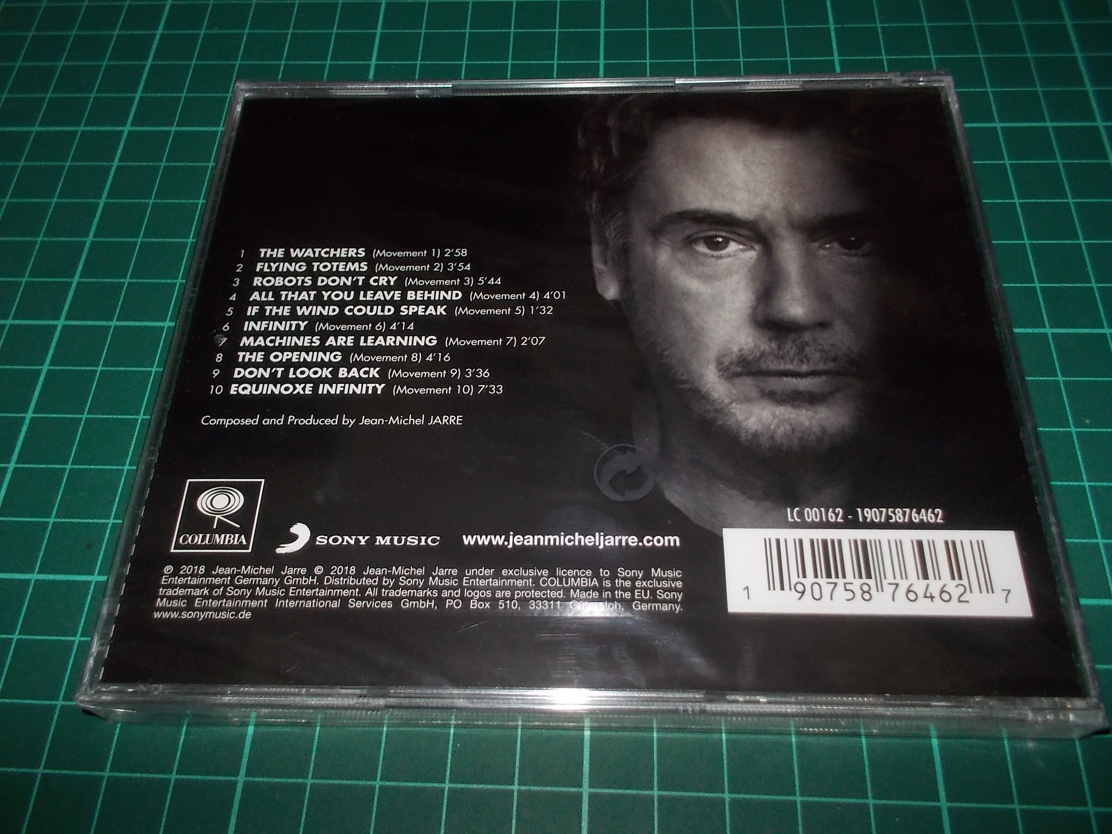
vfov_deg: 48.2
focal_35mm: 29
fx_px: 932
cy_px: 417
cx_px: 556
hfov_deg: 61.7
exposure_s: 1/30
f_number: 3.3
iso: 200
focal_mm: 4.1
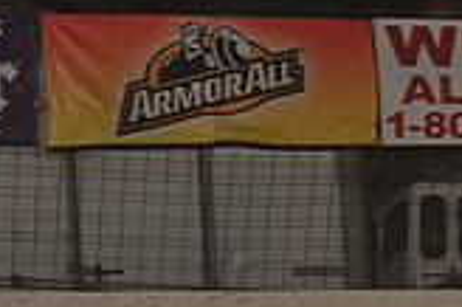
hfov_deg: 5.6
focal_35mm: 371
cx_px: 377
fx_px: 4756
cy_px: 501
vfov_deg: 3.7
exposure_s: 1/320
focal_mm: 105
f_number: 6.3
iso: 640
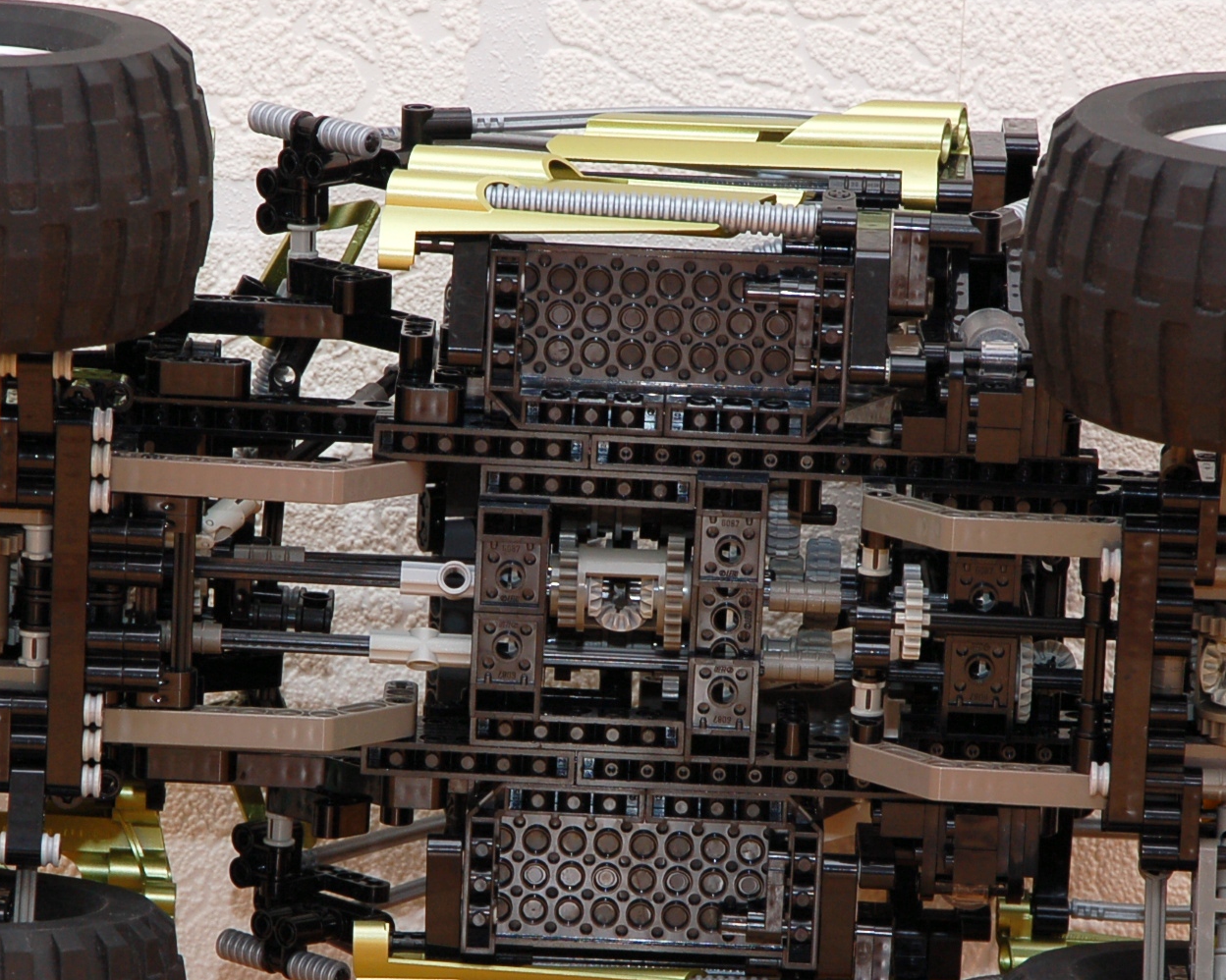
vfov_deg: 5.8
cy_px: 638
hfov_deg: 7.2
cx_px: 557
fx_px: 9681
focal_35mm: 267
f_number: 10
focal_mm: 105
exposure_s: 1/60
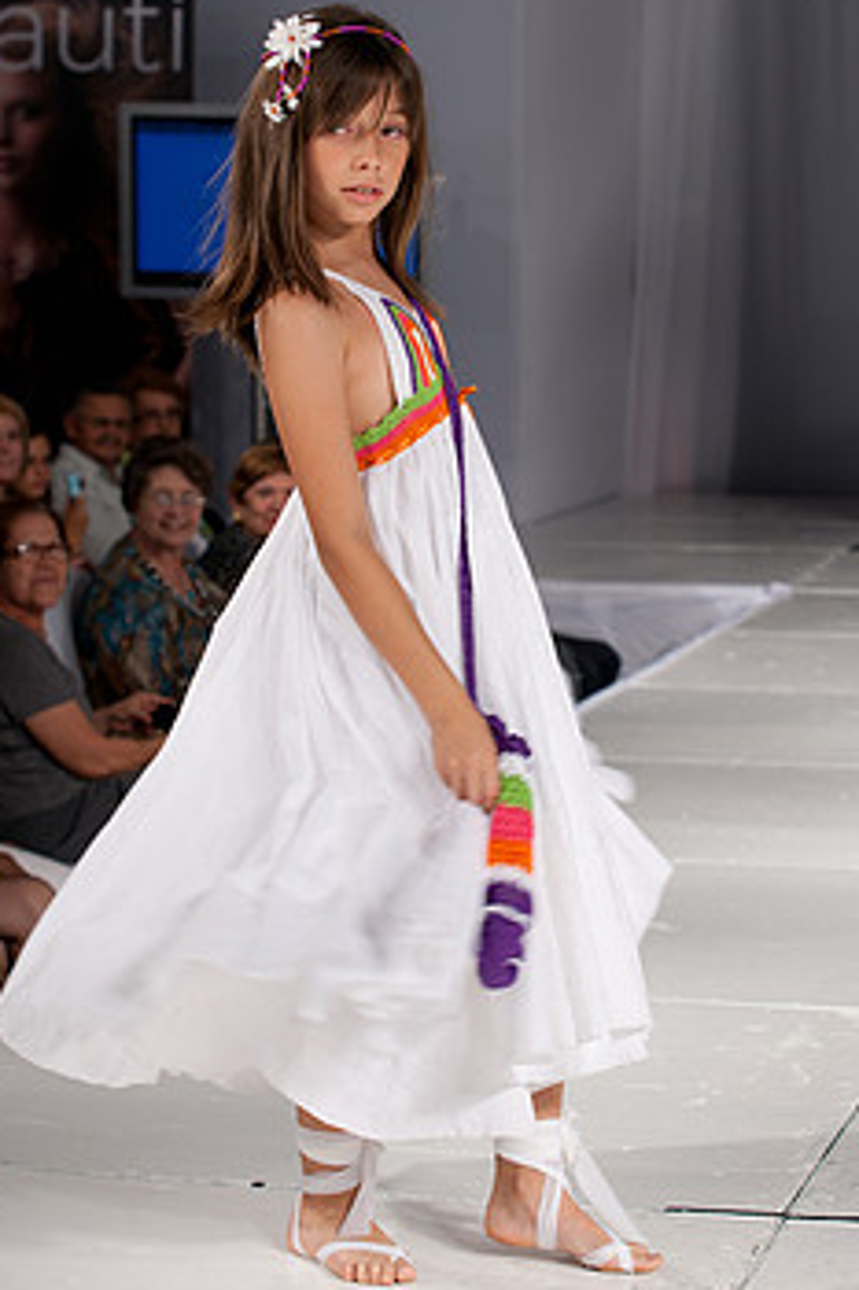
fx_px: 3224
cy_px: 479
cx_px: 439
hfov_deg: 15.2
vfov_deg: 22.6
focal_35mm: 90
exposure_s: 1/125
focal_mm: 70
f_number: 5
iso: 200
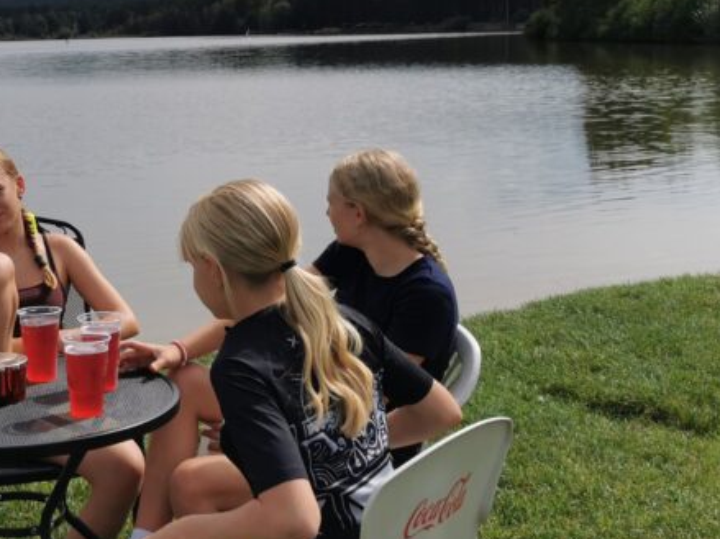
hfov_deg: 30.0
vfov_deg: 23.2
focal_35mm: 63
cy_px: 195
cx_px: 146
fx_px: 1310
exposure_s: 1/5025
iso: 50
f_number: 1.8
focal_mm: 5.58
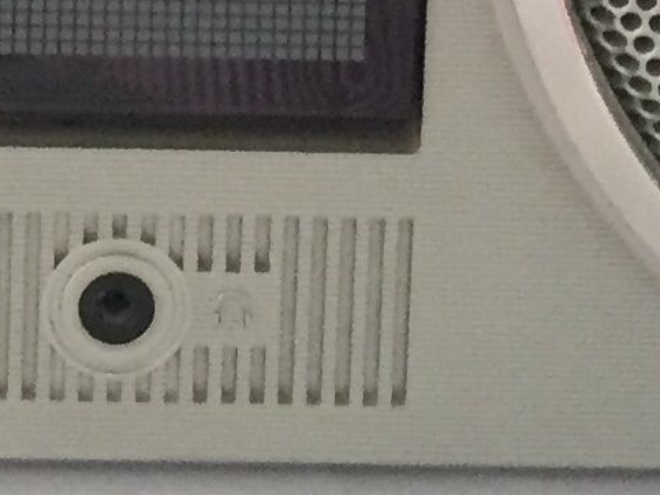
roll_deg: -2.1
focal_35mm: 196
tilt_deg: -9.2
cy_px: -1069
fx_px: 3736
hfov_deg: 9.9
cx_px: -169
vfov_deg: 6.7
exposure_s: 1/30
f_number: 2.2
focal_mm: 4.15
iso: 160
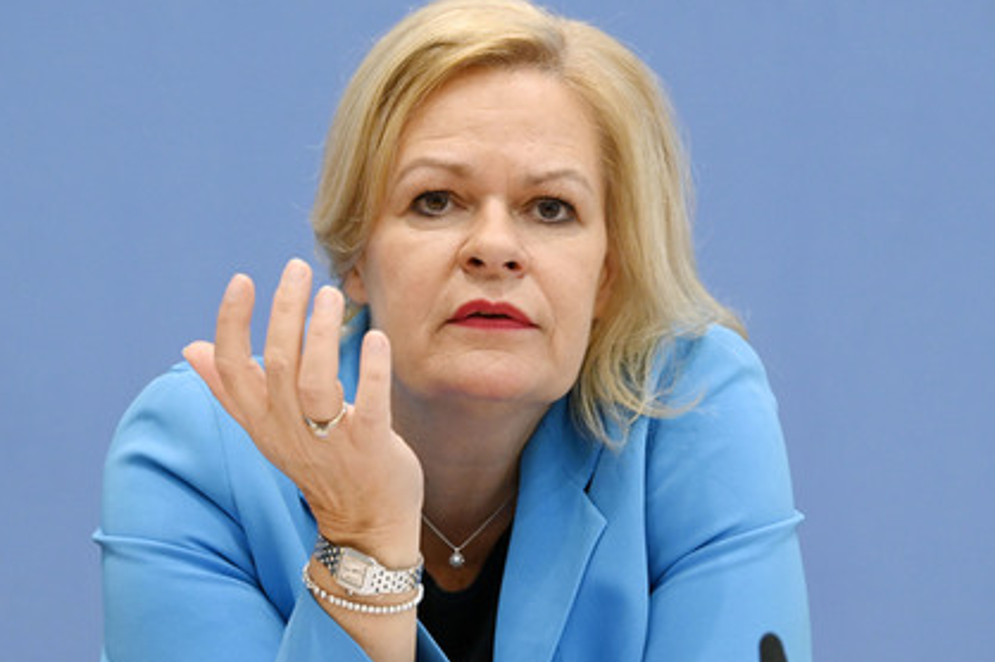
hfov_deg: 15.2
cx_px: 508
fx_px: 3728
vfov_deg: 10.1
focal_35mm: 135
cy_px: 312
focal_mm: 125
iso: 5000
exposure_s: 1/640
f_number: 6.3
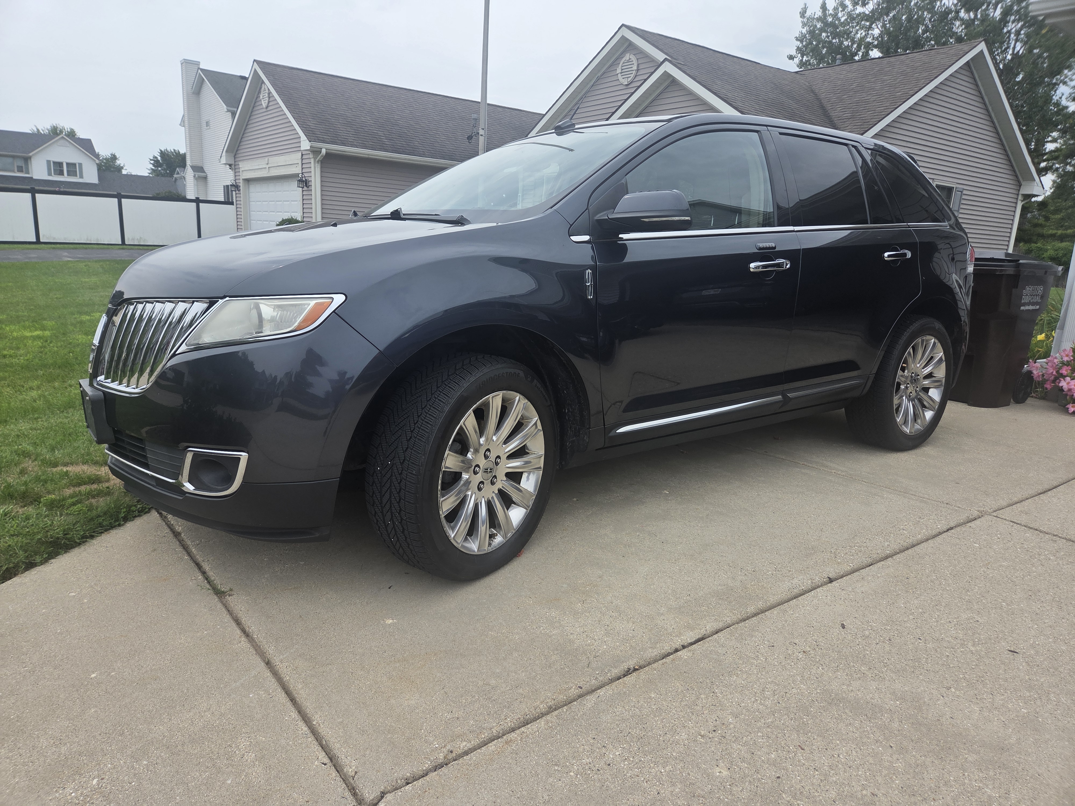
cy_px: 403
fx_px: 714
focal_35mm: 23
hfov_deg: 73.9
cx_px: 538
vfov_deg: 58.9
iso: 80
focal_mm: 5.4
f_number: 1.8
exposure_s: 1/3160
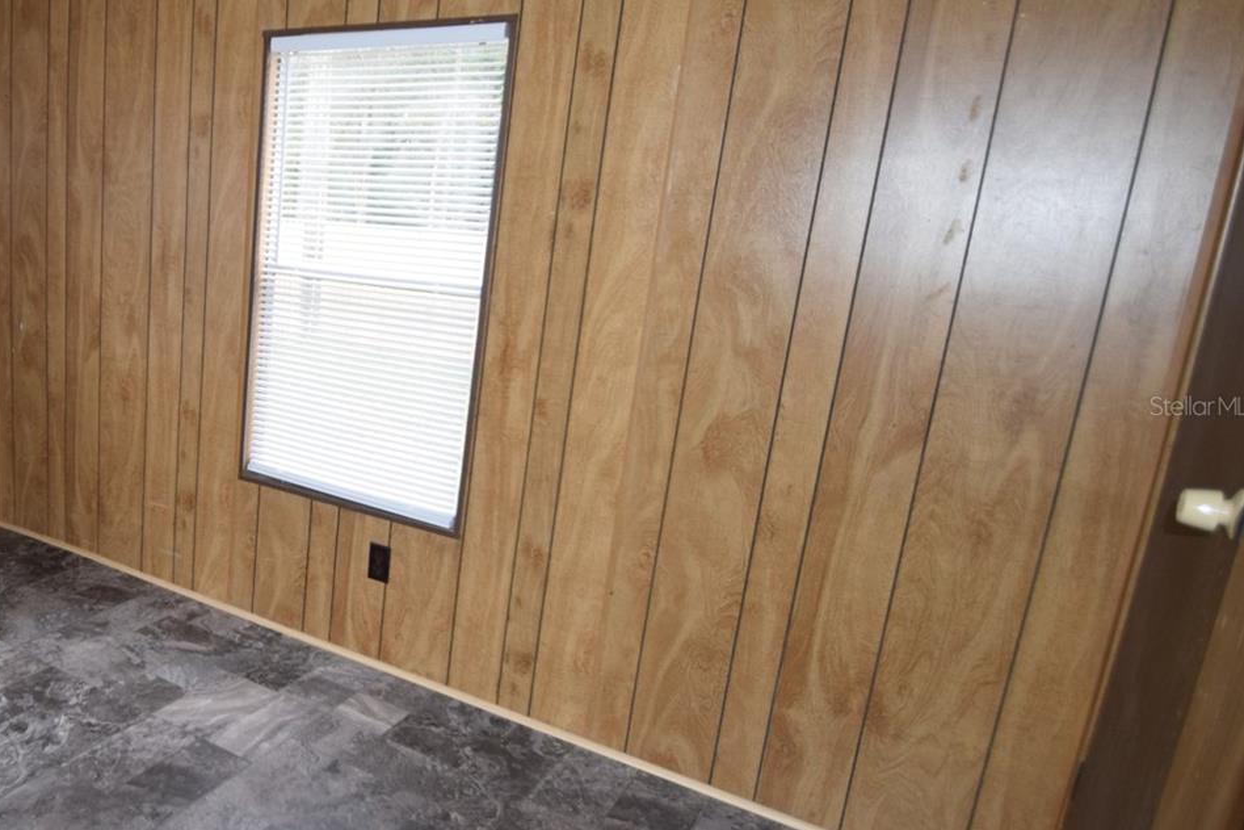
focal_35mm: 28
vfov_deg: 46.6
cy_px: 406
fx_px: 962
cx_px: 217
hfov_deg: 59.6
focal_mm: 11
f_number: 4.5
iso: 800
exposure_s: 1/80
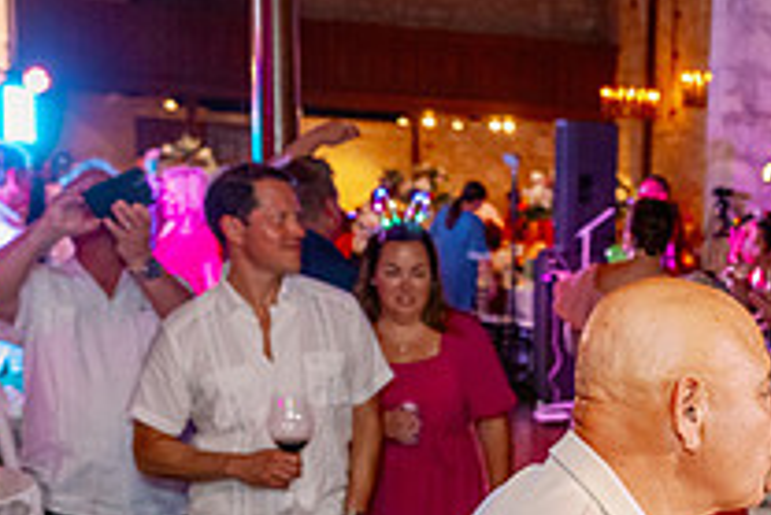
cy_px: 535
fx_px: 1436
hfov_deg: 28.1
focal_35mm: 67
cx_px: 782
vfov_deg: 19.6
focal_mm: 24
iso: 2000
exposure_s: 1/125
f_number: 3.5
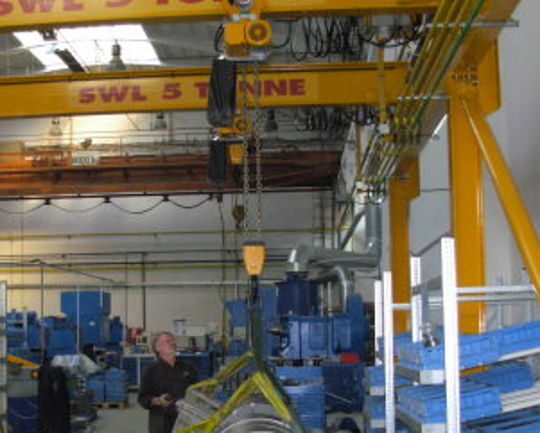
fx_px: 1007
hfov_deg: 29.7
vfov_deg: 24.2
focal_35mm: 63
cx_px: 154
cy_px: 268
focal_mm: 6.3
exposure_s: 1/114
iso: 400
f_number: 2.9
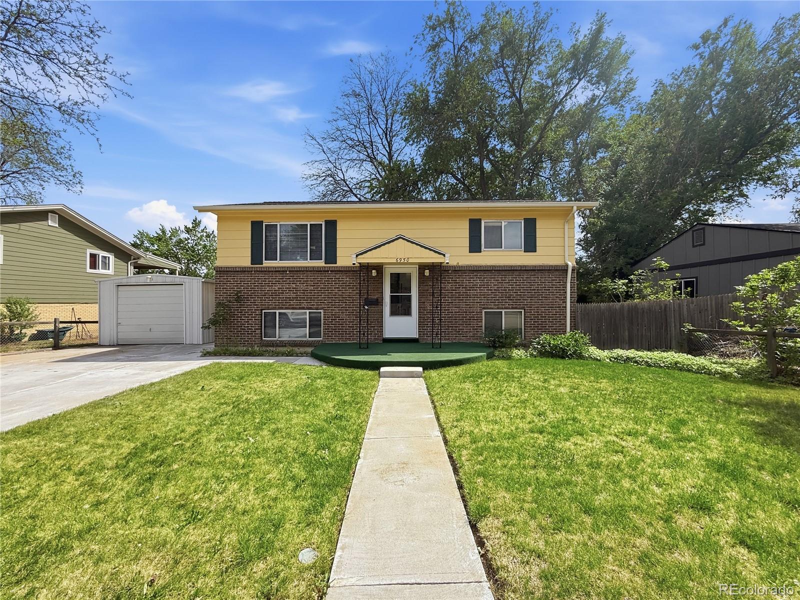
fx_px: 324
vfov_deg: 85.7
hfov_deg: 102.1
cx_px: 400
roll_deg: -0.6
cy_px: 300
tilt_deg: +1.3
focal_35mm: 14
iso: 50
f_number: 2.2
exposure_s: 1/1235
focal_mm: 2.2
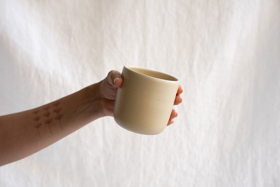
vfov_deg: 16.1
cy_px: 94
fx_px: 661
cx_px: 140
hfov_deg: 23.9
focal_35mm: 85
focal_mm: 85
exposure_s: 1/200
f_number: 5.6
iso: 640
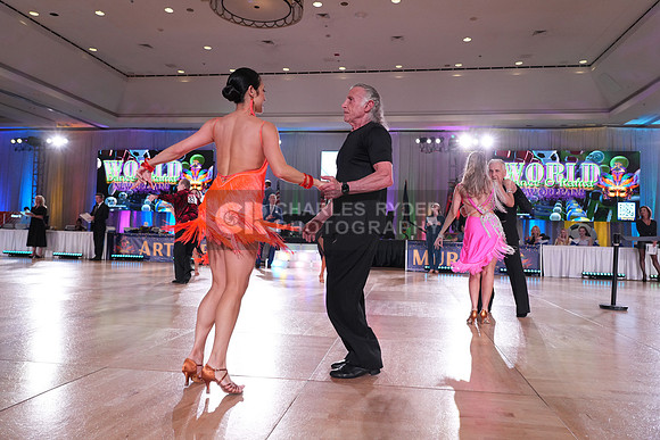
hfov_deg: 71.5
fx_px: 458
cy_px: 220
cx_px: 330
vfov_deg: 51.3
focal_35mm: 25
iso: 2500
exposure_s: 1/500
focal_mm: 25
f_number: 4
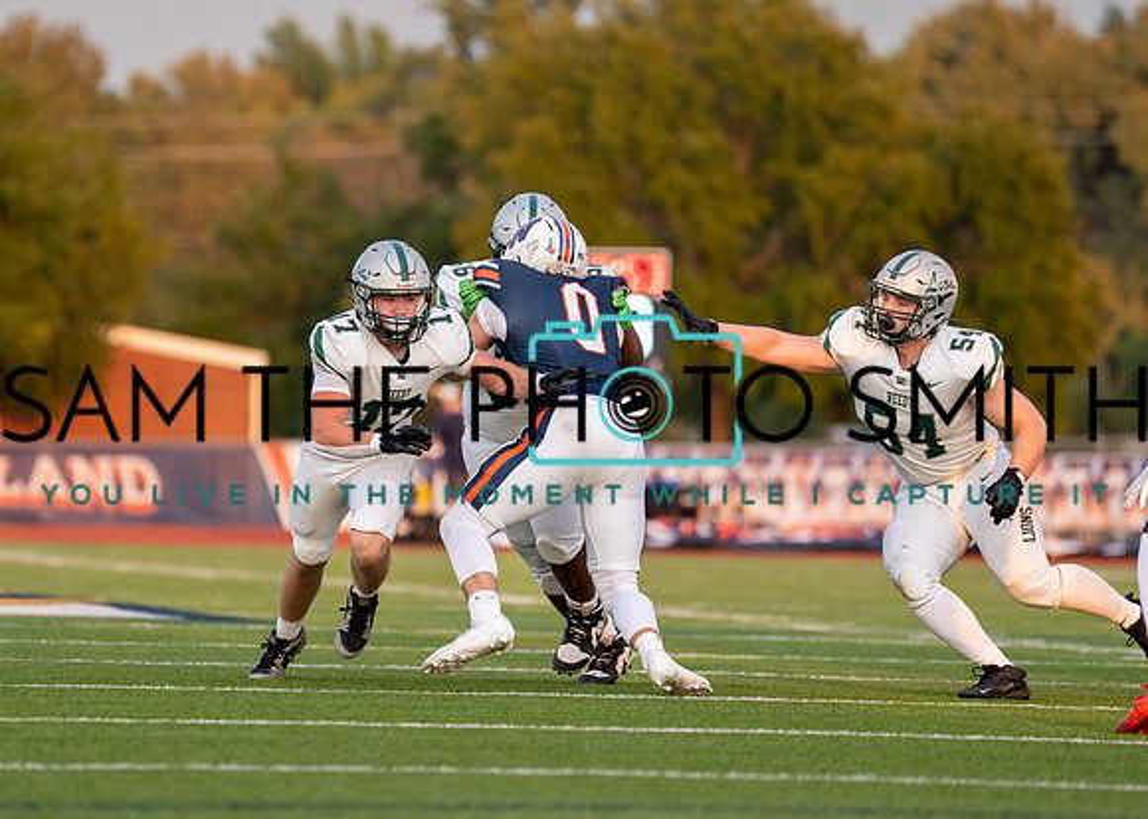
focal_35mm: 343
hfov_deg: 5.9
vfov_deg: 4.2
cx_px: 421
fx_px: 11190
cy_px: 428
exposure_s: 1/2500
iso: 640
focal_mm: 197
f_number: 2.8
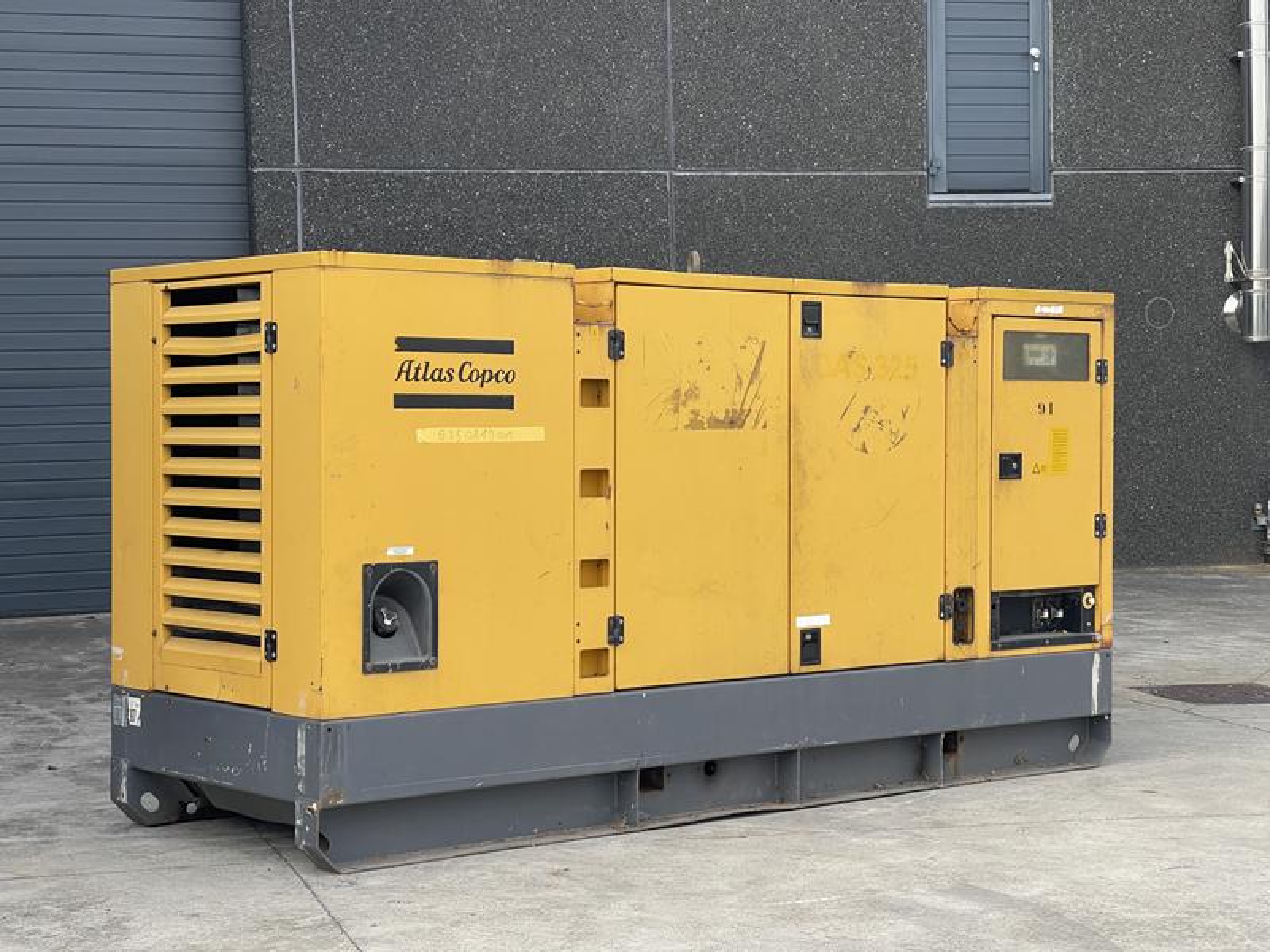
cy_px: 476
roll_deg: +1.2
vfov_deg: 22.9
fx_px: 2348
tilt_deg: -2.9
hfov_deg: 30.3
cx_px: 635
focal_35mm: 64
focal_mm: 7.5
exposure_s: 1/499
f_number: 2.2
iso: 20
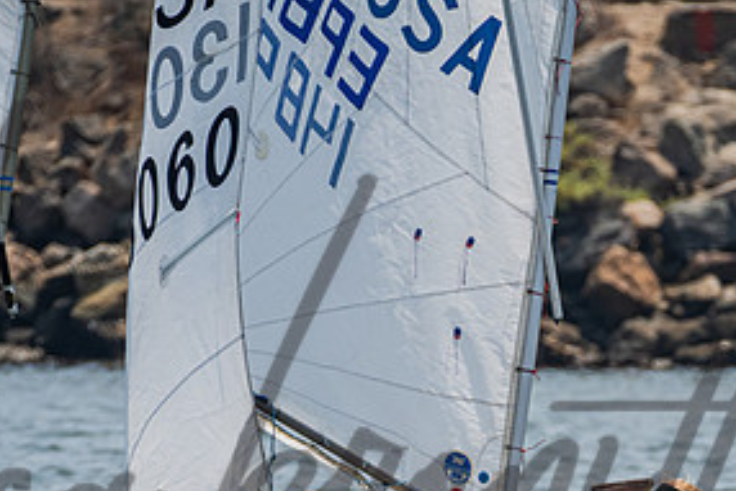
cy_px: 637
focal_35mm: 877
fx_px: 17938
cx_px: 652
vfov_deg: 1.6
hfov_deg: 2.3
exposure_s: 1/1250
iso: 320
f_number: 8
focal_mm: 320
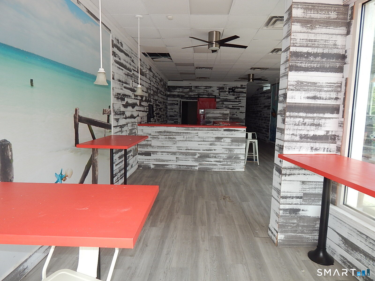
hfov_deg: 73.9
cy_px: 140
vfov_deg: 58.9
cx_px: 188
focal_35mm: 23
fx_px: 249
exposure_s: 1/250
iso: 125
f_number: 3
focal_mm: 4
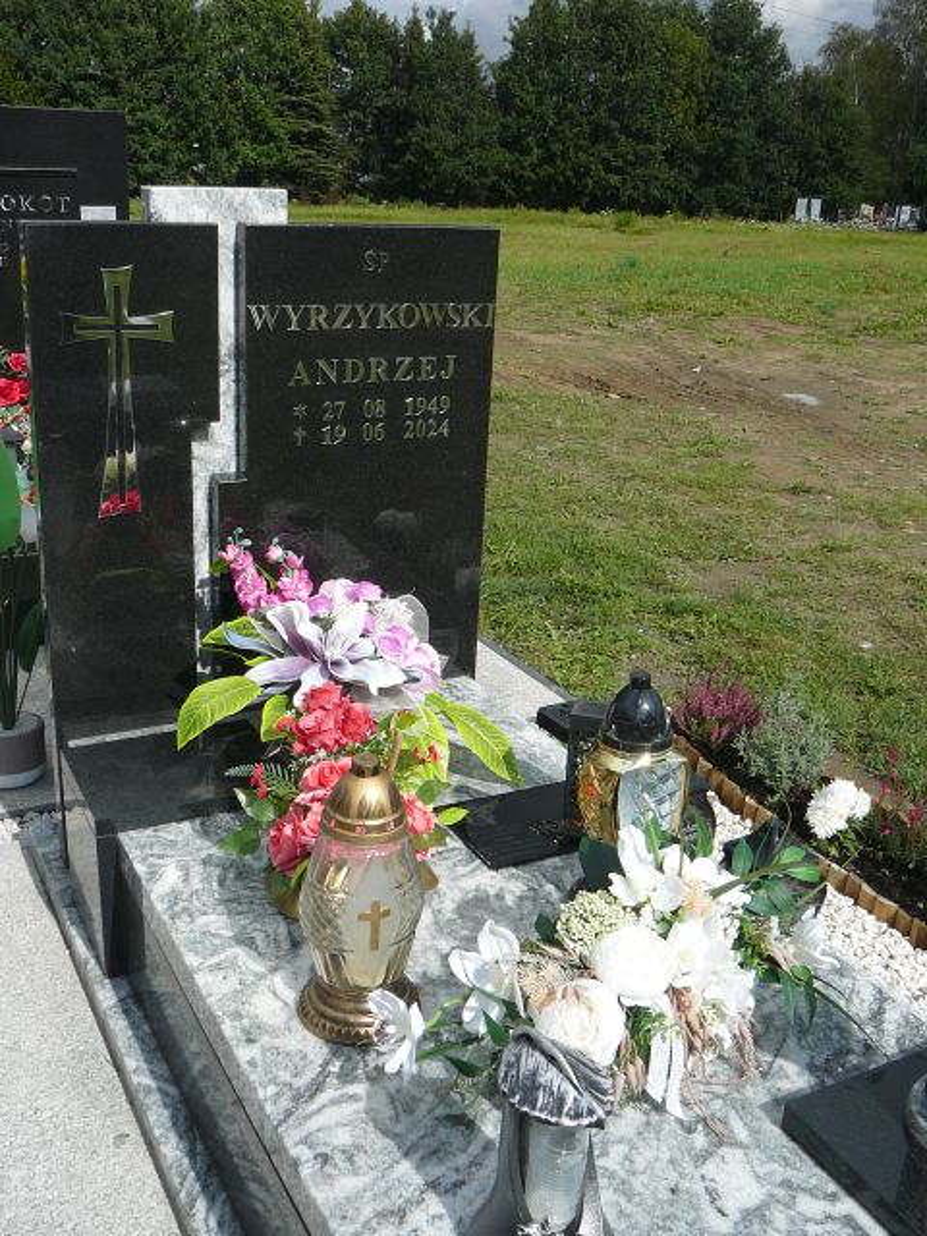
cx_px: 464
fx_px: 1250
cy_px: 618
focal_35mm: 35
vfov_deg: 52.6
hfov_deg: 40.7
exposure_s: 1/640
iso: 80
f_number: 5
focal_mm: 5.2
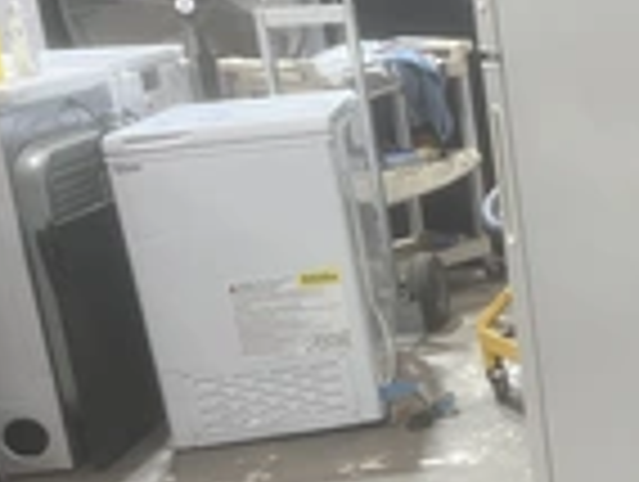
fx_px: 1350
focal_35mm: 73
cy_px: 383
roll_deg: +2.7
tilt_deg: -16.3
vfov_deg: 20.0
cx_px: 864
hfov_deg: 23.2
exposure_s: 1/60
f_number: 1.6
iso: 125
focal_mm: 5.1
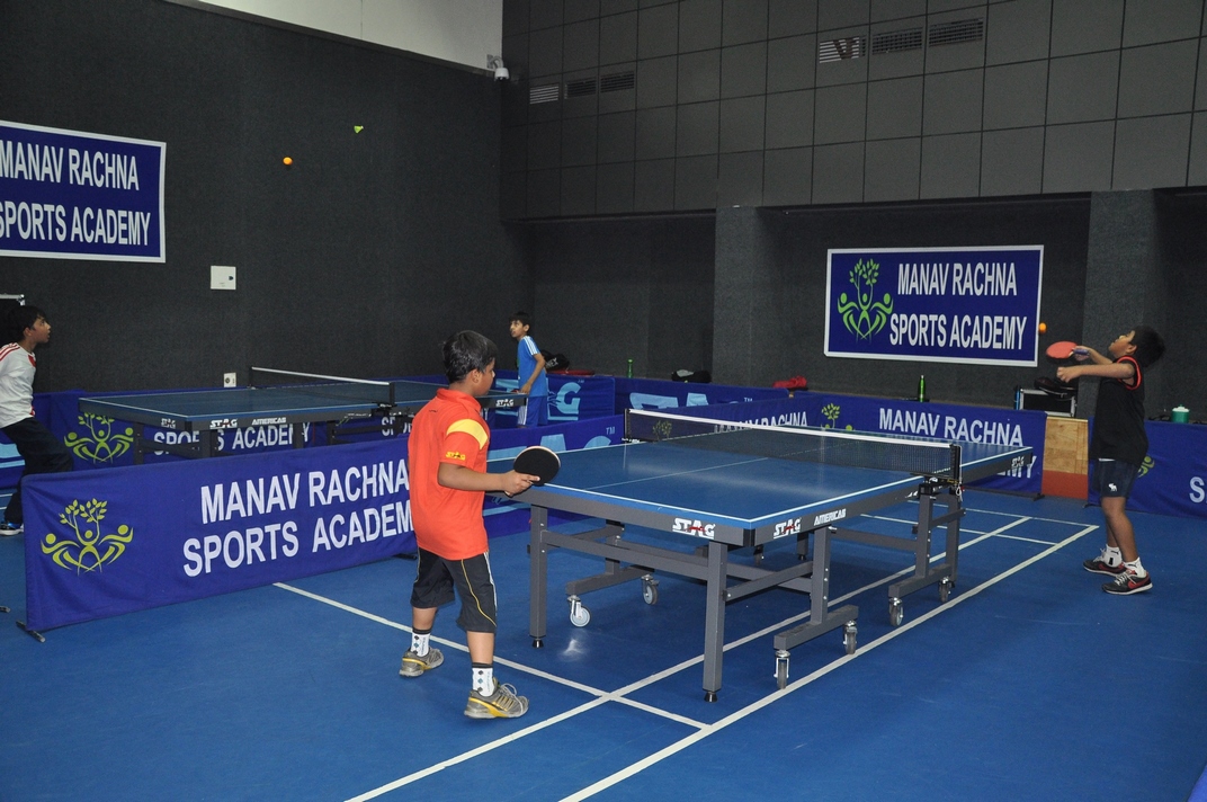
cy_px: 401
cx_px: 604
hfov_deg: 59.6
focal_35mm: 32
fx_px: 1055
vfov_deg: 41.6
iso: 1000
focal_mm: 21
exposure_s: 1/100
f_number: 5
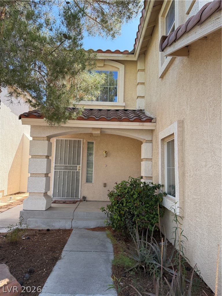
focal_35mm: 24
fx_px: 205
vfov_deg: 71.6
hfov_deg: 56.8
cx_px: 111
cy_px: 148
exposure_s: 1/1106
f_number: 1.78
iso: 100
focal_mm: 6.76
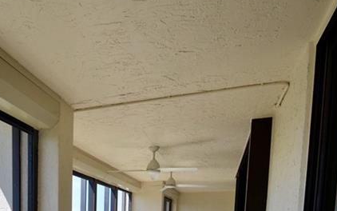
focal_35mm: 37
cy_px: 247
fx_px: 340
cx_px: 38
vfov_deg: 30.0
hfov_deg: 47.7
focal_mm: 10
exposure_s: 1/320
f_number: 9
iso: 400
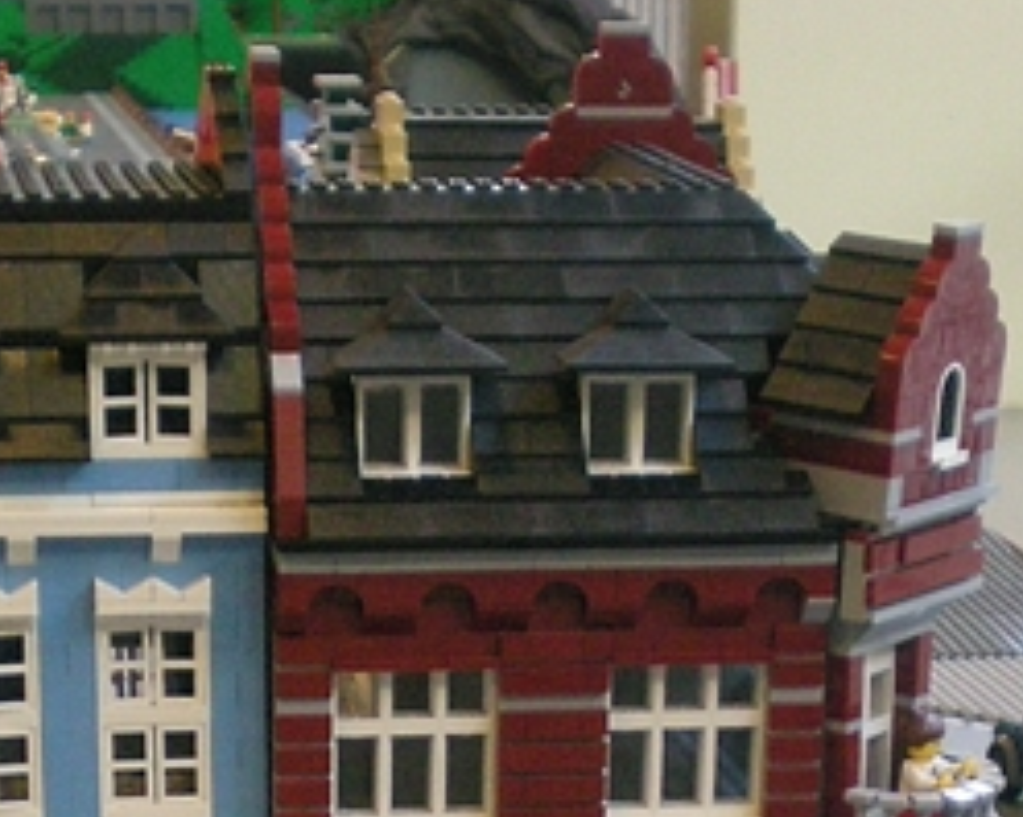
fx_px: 3358
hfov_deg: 17.3
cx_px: 487
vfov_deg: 13.5
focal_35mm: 111
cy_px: 970
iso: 400
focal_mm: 7.4
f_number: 3.5
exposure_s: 1/25
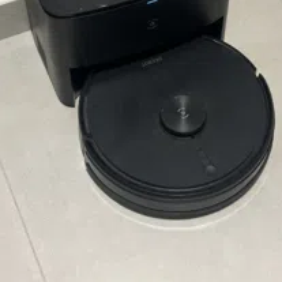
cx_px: 155
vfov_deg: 20.7
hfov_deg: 21.1
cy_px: 31
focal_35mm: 82
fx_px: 756
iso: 200
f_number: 1.78
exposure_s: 1/40
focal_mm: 6.86
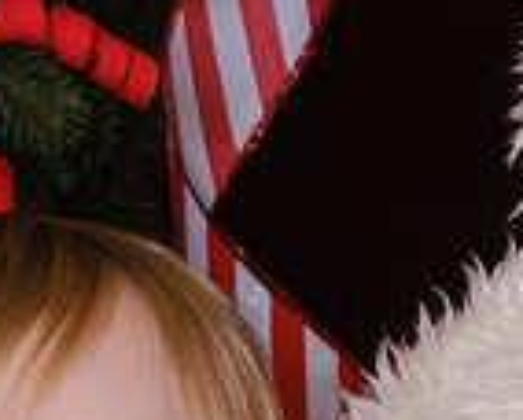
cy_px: 707
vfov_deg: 3.5
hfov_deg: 4.3
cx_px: -382
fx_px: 6898
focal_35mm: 445
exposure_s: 1/125
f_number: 6.4
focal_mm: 31.1
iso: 400
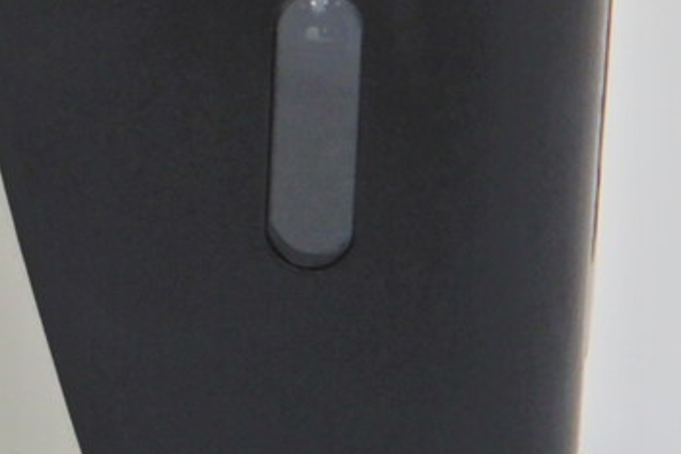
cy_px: -45
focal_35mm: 178
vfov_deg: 7.7
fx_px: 3367
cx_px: -295
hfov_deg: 11.2
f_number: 4
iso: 160
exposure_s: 1/30
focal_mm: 8.9
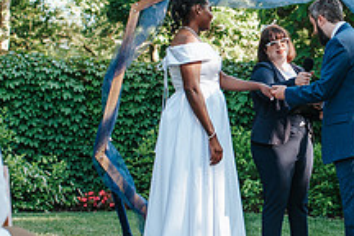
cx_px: 283
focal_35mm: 106
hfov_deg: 19.1
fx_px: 1042
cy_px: 88
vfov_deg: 12.9
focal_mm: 35
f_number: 3.2
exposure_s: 1/640
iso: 320
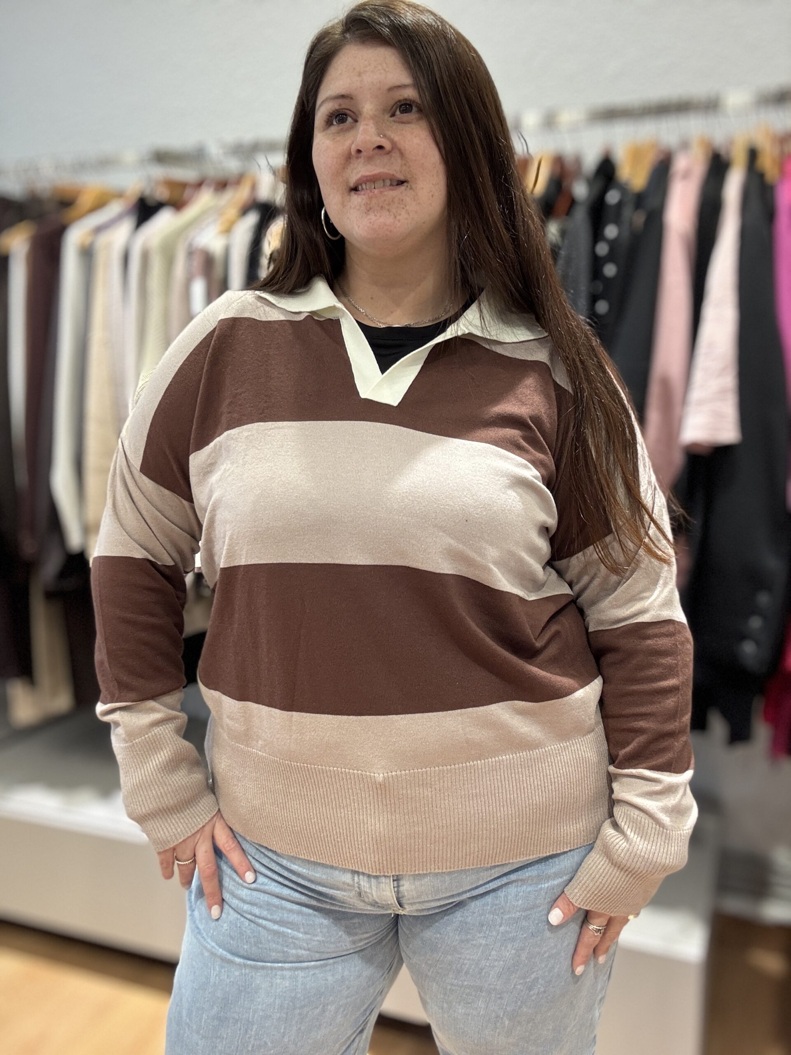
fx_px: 914
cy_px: 528
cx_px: 396
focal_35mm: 30
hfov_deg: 46.8
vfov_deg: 60.0
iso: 125
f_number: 1.9
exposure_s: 1/50
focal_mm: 2.69
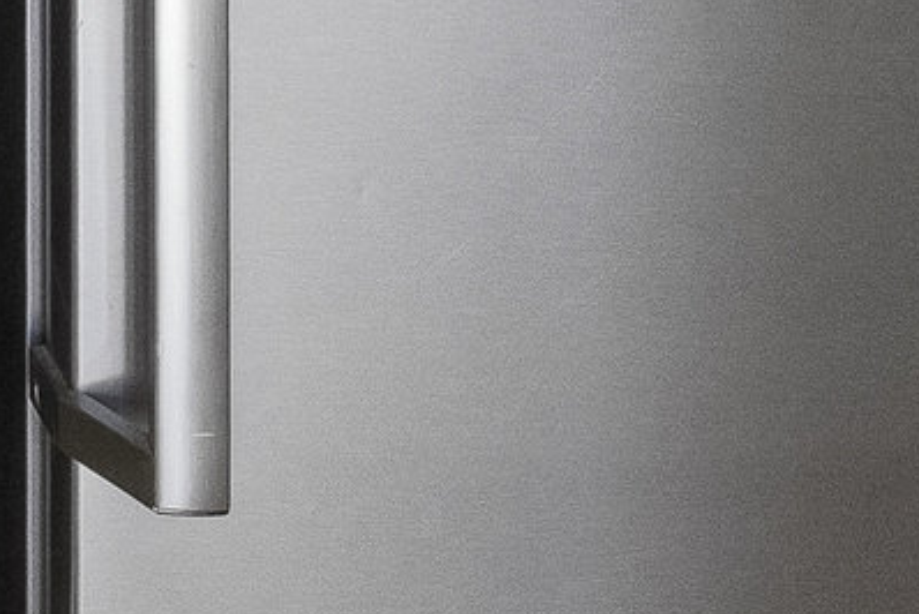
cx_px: -926
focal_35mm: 132
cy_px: -1200
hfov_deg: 13.3
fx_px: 3376
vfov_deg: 8.7
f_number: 7.1
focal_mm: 11.7
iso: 400
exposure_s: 1/25
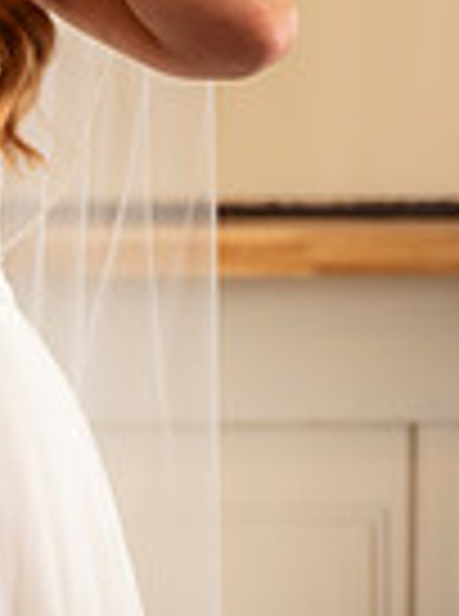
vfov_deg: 6.9
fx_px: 5080
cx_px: -832
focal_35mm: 286
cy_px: -205
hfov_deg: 5.0
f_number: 2.8
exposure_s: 1/160
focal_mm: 70
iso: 400
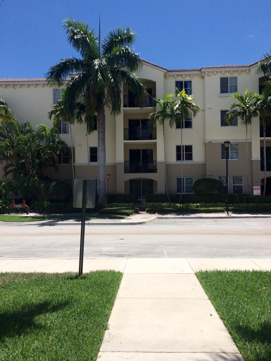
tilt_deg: -0.5
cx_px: 136
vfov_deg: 61.7
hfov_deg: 48.2
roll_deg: +1.1
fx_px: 303
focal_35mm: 29
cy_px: 180
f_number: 2.2
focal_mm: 4.15
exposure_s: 1/2740
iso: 32
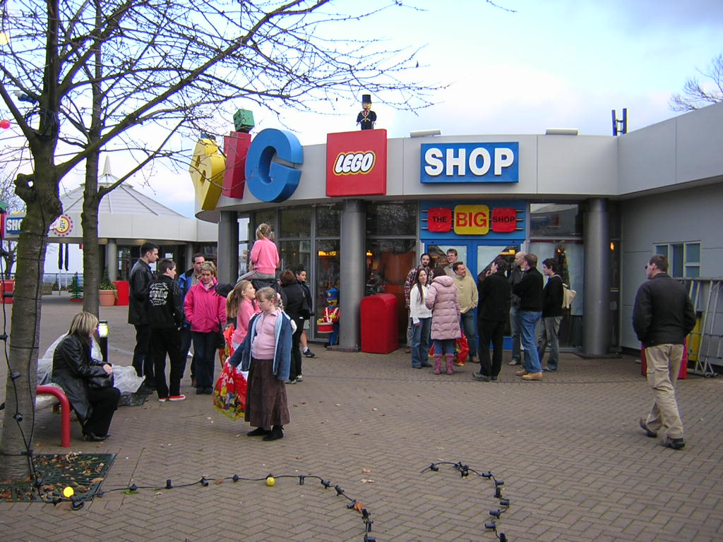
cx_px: 362
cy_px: 271
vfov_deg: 39.7
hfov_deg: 51.4
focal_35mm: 36
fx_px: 752
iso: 100
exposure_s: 1/108
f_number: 2.6
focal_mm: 4.7
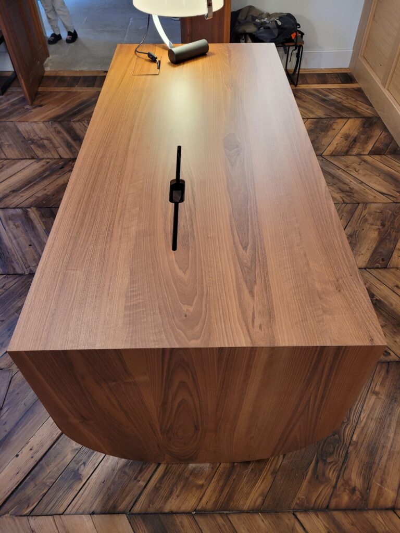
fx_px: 401
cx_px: 200
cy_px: 266
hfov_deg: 53.1
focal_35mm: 26
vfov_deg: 67.3
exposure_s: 1/50
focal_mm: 5.4
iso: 200
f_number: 1.8
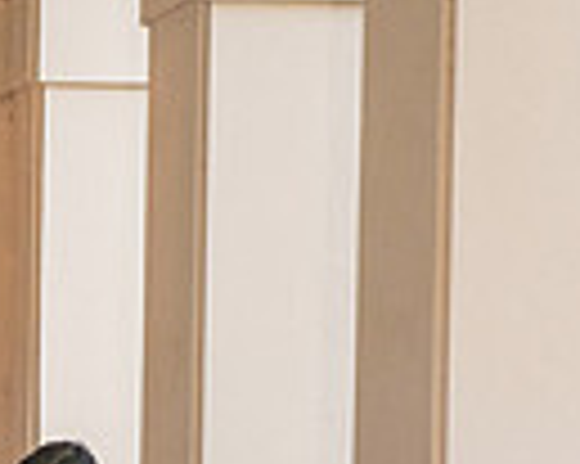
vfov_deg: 4.1
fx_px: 6449
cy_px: 927
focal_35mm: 376
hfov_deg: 5.1
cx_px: -531
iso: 320
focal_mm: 70
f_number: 4.5
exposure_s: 1/160
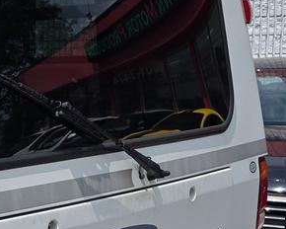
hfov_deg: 16.7
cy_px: 153
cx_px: -200
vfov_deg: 15.5
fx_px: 838
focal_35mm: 99
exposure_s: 1/7944
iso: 64
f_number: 1.7
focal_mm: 6.3
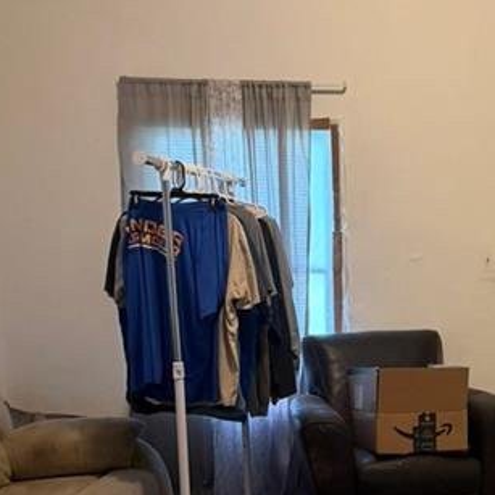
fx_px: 857
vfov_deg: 31.5
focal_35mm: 53
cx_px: 448
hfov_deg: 30.7
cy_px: 384
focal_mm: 6.76
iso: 800
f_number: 1.78
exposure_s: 1/40
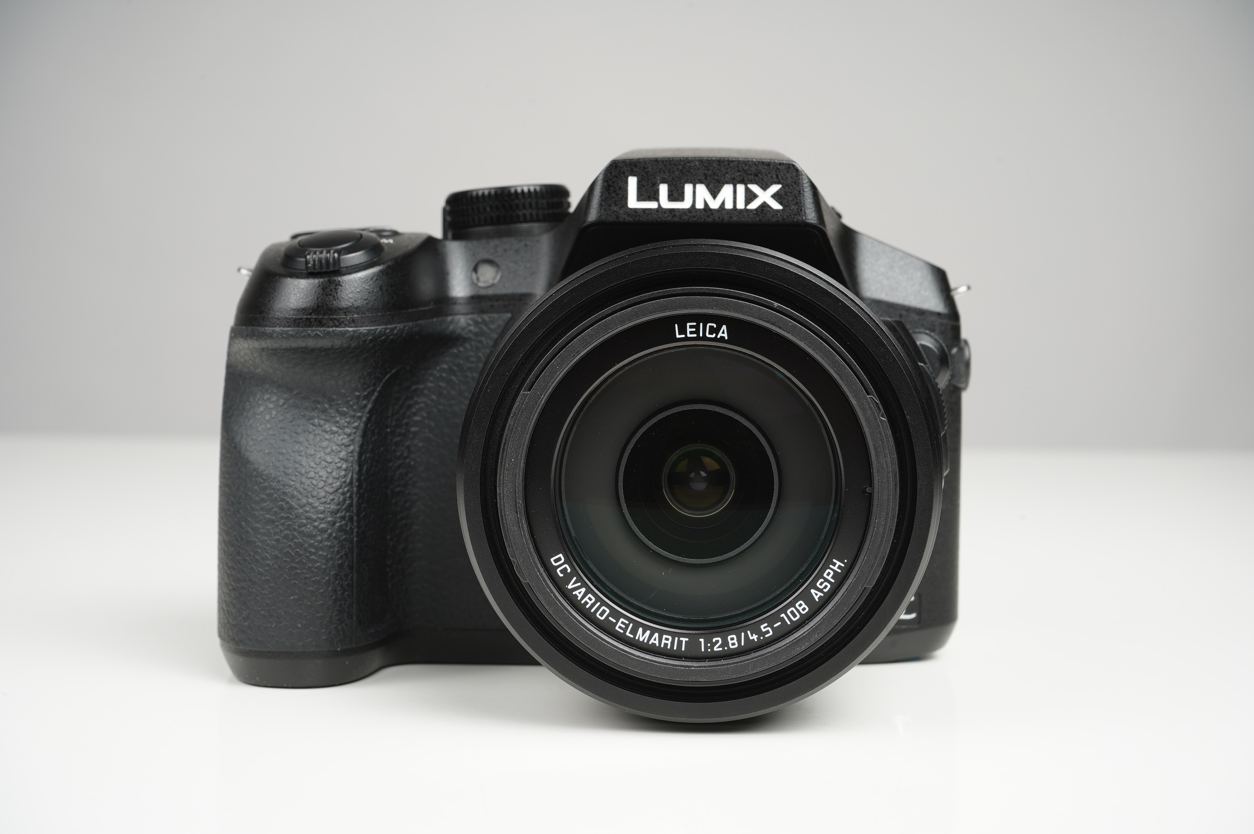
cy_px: 417
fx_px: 1879
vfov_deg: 25.0
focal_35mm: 54
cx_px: 627
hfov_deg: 36.9
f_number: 14
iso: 160
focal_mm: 54
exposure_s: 1/160
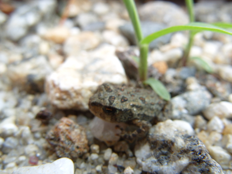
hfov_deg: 52.6
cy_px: 87
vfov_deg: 40.7
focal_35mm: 35
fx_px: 235
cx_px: 116
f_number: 7.4
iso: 80
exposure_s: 1/15
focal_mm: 7.8
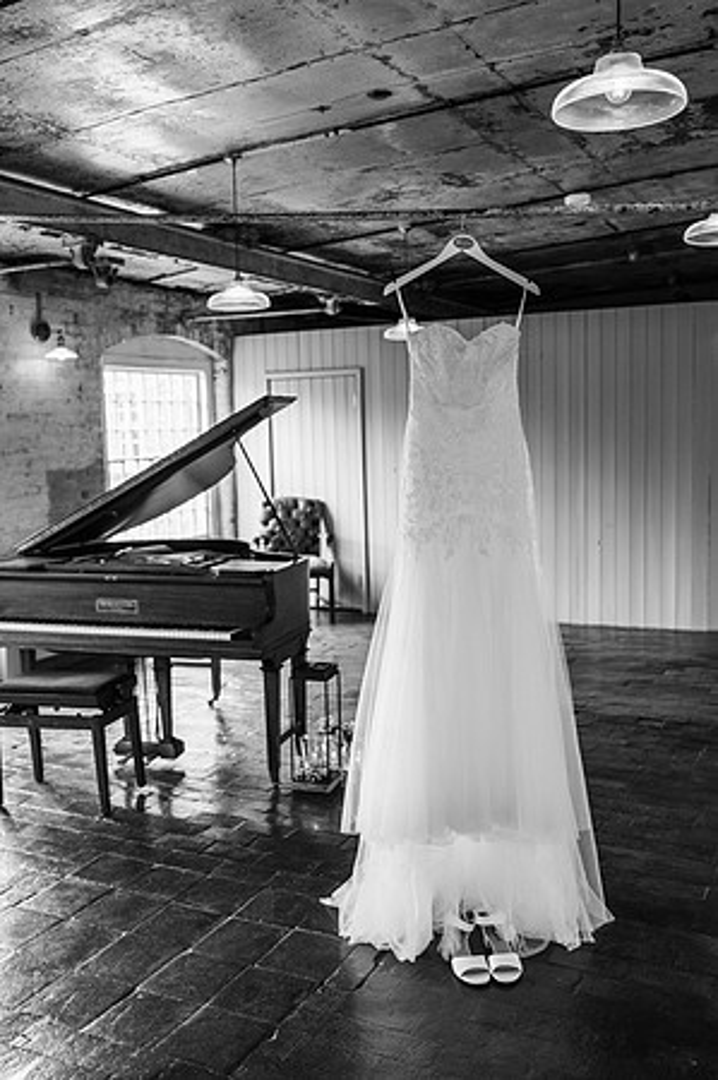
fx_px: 1049
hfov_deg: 37.8
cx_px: 359
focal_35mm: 35
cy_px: 540
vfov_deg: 54.5
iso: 400
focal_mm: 35
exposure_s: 1/200
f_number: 2.5
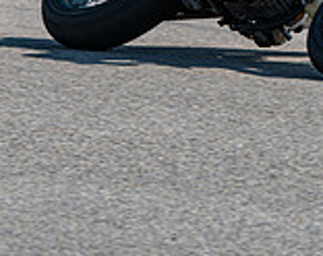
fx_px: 6675
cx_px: 410
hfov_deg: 2.8
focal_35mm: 700
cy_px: -119
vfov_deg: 2.2
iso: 200
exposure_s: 1/800
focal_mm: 200
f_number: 9
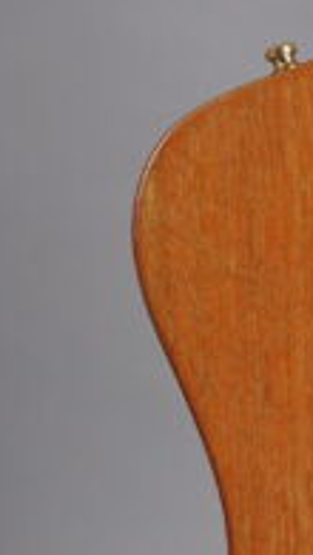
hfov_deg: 5.6
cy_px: 470
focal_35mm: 216
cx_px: 514
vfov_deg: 9.9
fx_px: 3180
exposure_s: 1/160
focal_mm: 70
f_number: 8
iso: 160
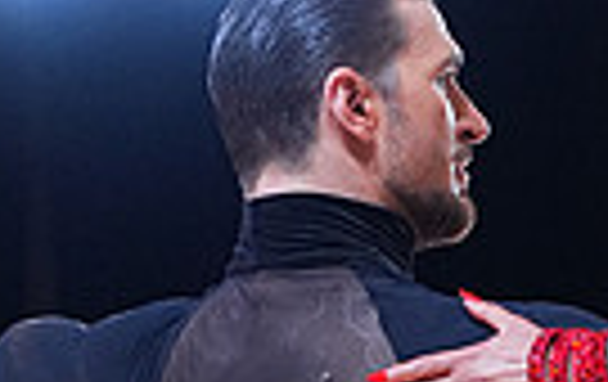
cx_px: 313
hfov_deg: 6.8
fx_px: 5081
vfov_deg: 4.2
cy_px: 867
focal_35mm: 306
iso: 1600
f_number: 4
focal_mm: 70
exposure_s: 1/500
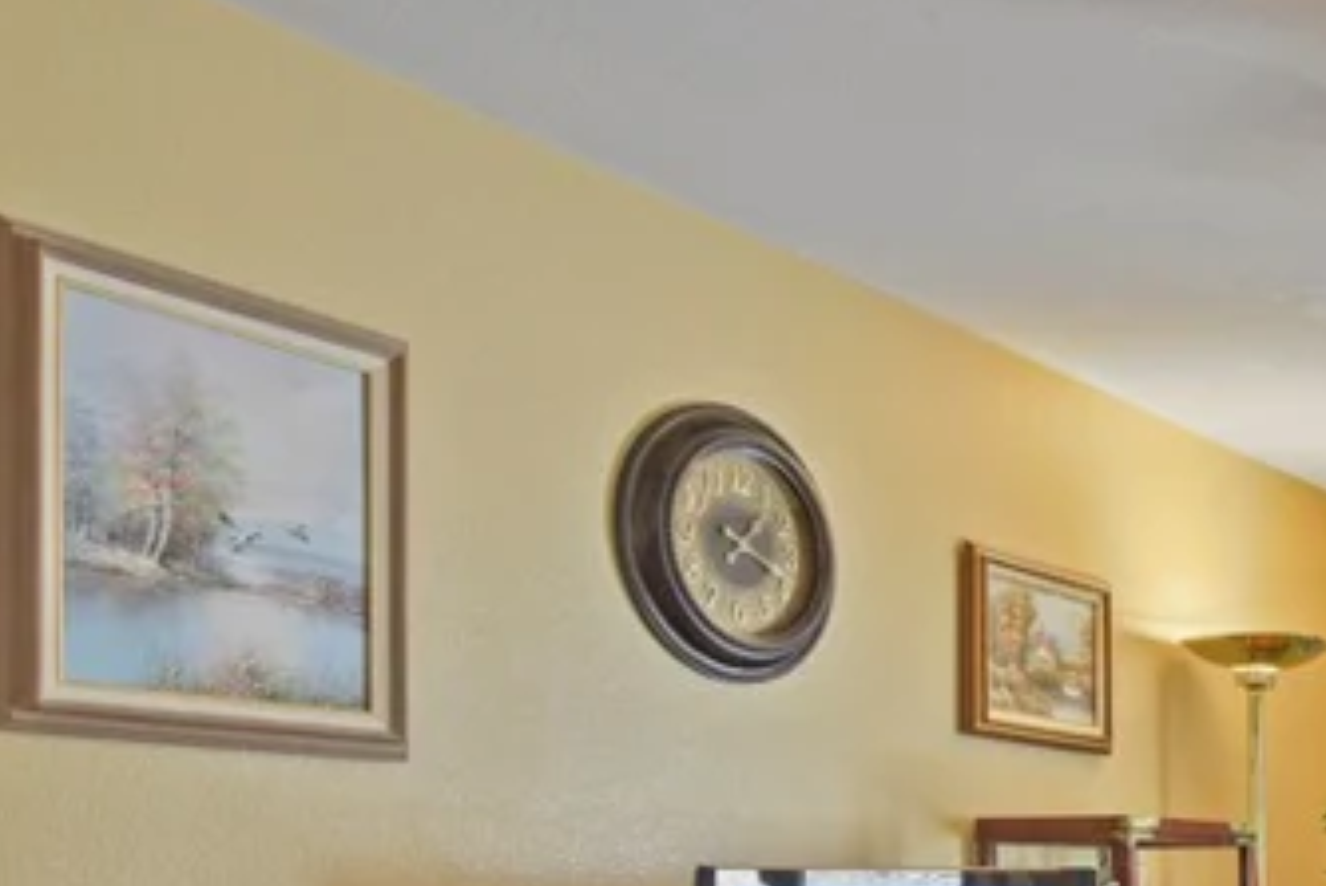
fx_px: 1695
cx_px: 1838
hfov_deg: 30.5
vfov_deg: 27.4
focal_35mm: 46
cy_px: 908
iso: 400
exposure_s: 1/2
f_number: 8
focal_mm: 10
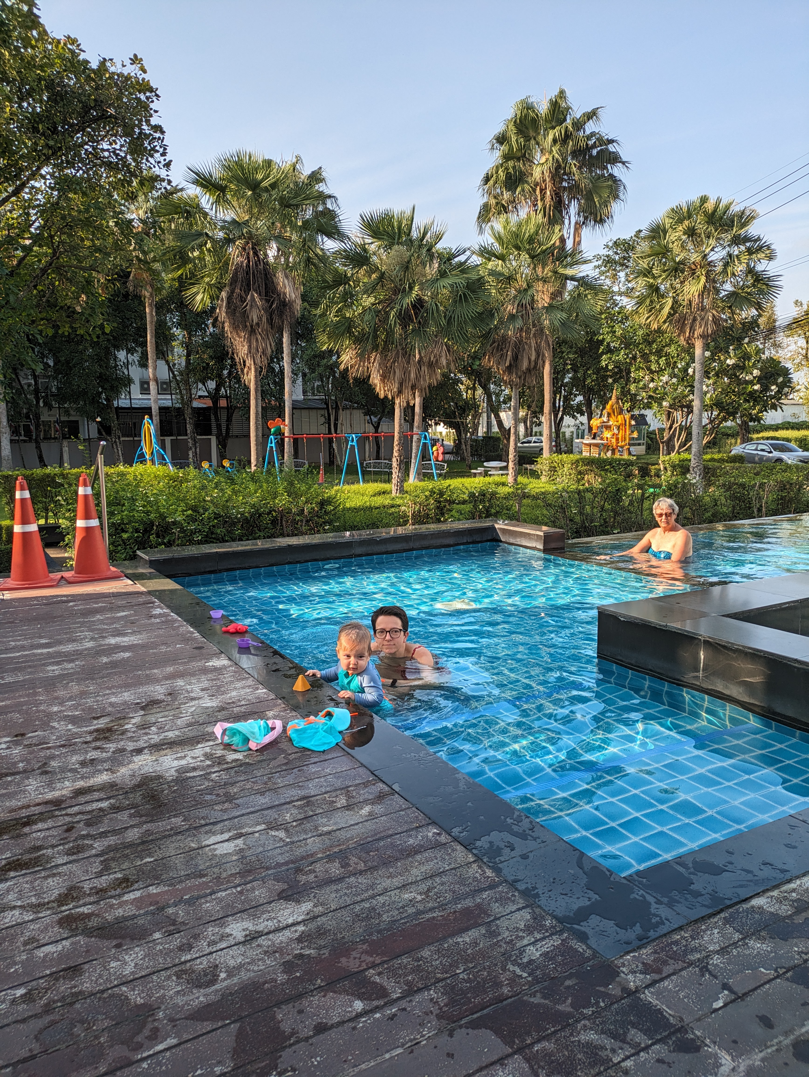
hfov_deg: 54.9
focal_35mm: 25
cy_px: 538
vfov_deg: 69.4
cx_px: 404
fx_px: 778
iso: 42
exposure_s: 1/826
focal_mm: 5.43
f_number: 1.89
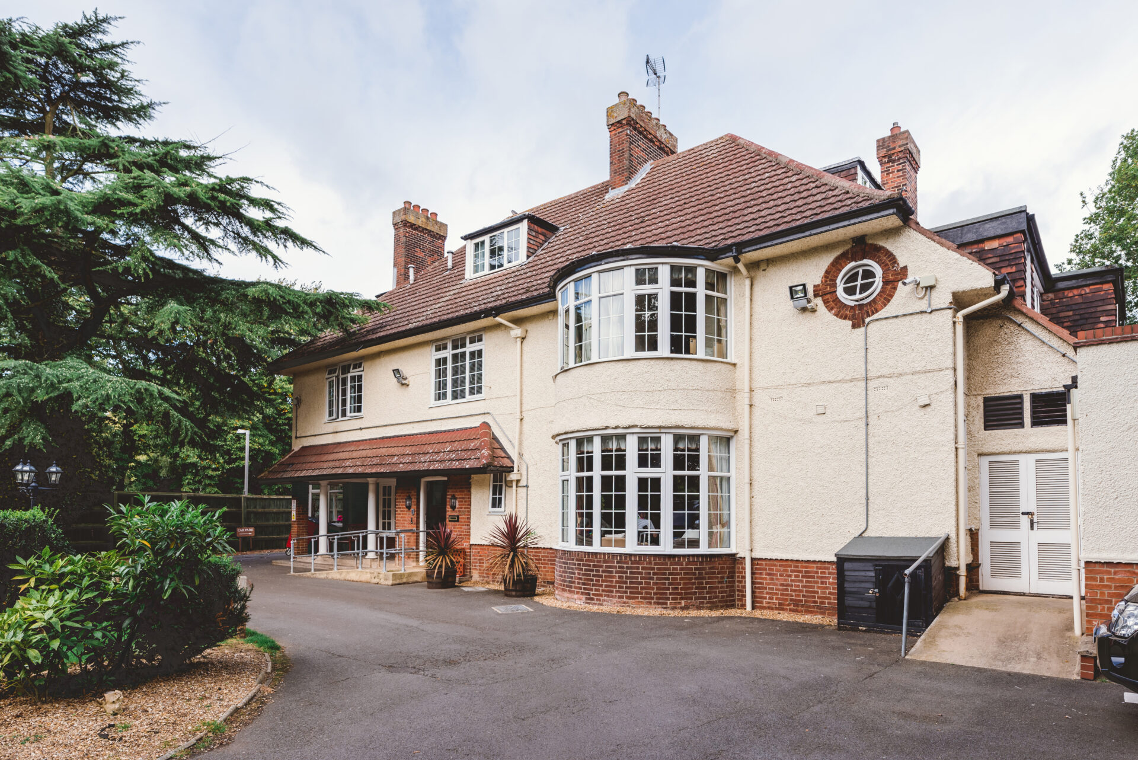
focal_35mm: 20
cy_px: 380
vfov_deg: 62.0
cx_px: 569
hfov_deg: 84.0
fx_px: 632
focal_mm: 20
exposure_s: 1/250
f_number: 6.3
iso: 110
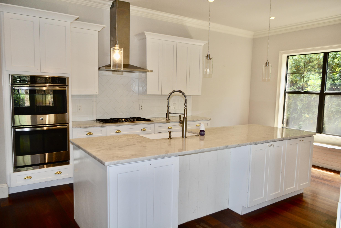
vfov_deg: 48.0
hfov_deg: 67.3
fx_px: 256
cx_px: 170
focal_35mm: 27
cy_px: 114
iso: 100
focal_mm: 18
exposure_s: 1/50
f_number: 3.5
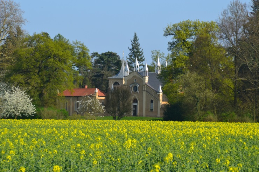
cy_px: 86
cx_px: 130
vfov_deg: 7.6
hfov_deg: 11.4
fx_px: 1292
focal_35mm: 180
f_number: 10
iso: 200
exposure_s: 1/320
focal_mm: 120
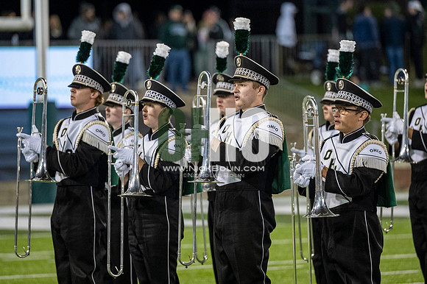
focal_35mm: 300
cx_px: 214
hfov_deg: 6.9
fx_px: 3556
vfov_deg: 4.6
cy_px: 142
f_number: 2.8
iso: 1000
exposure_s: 1/500
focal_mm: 200
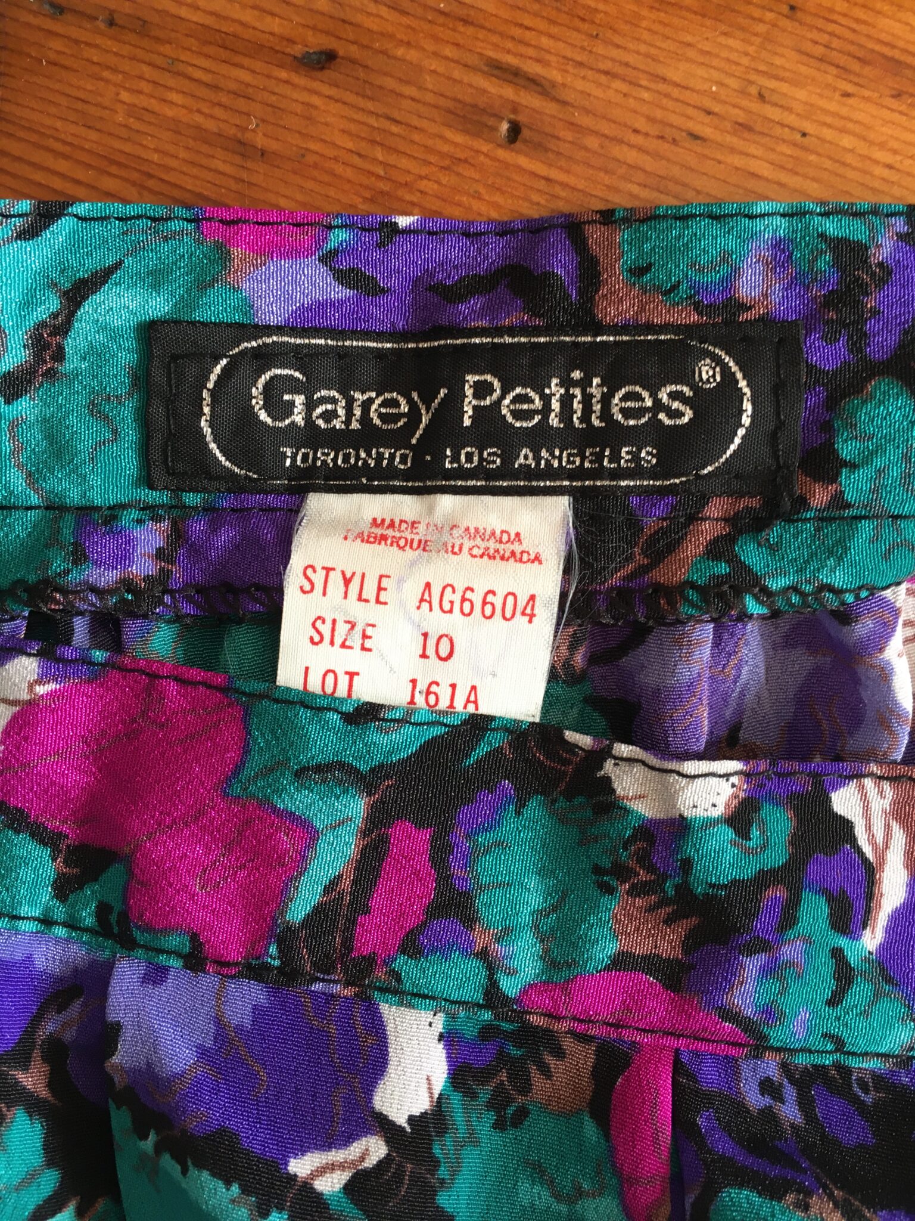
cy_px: 610
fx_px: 1022
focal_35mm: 29
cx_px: 458
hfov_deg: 48.2
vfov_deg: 61.7
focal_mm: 4.15
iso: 50
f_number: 2.2
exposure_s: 1/30
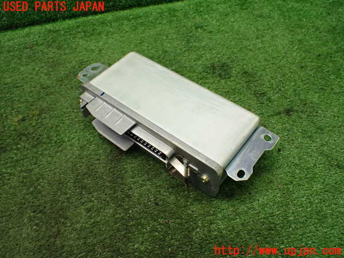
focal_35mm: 30
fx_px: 298
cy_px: 129
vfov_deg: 46.8
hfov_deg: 60.0
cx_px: 172
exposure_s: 1/125
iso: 500
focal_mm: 5.4
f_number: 2.3
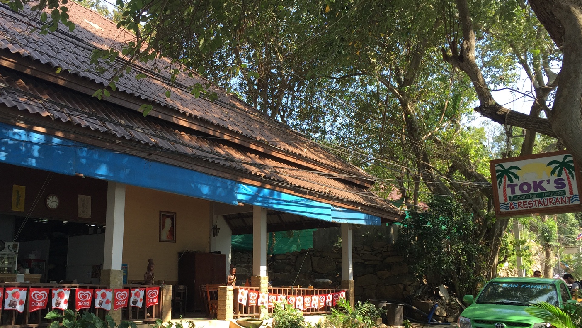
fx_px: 556
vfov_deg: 32.7
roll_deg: -0.7
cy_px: 203
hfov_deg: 55.1
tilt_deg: +9.8
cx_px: 256
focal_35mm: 36
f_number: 2.2
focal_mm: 4.15
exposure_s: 1/395
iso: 32
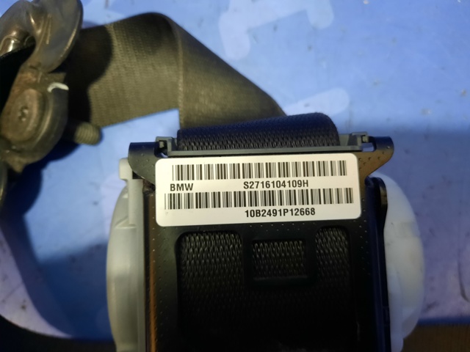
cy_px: 176
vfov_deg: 54.9
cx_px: 235
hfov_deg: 69.4
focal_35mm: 25
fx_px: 339
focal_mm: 4.6
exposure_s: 1/24
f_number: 2
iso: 500
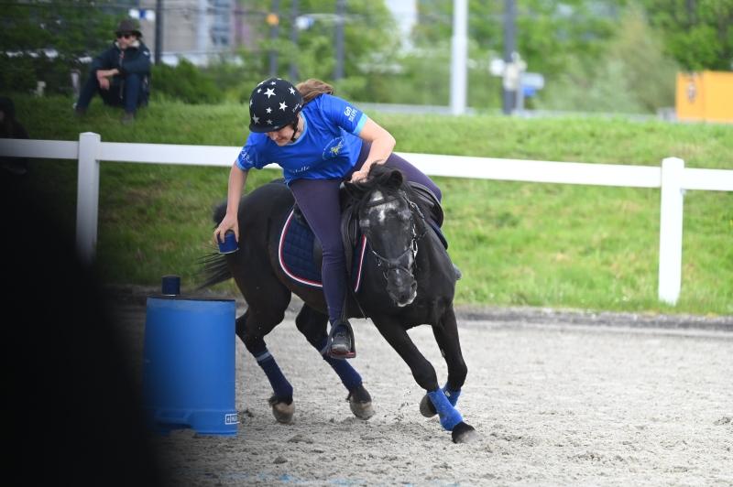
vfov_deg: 5.1
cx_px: 366
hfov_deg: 7.6
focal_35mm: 270
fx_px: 5493
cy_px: 244
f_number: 5
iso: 1600
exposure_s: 1/1250
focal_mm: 270
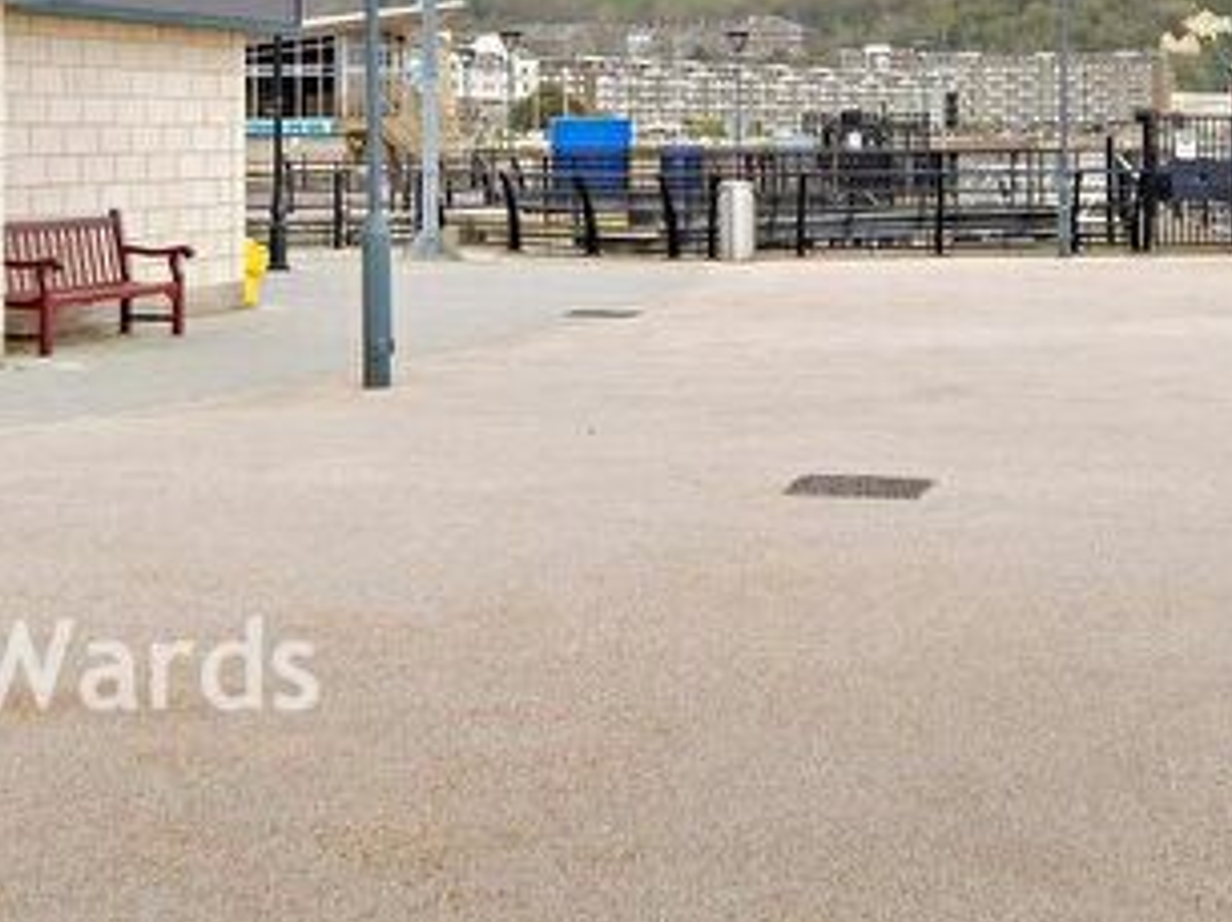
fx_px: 2347
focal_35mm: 66
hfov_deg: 29.3
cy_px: 22
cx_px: 757
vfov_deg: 21.5
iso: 160
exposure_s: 1/125
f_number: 8
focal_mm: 20
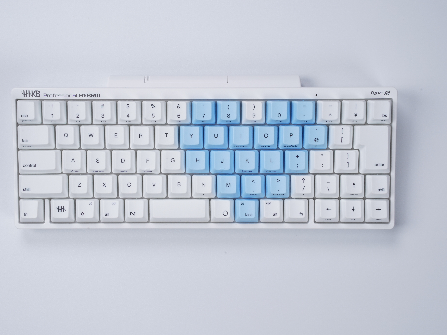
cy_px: 167
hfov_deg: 30.2
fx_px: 826
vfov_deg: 22.9
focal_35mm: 64
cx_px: 202
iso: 800
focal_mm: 59
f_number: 22
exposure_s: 1/25
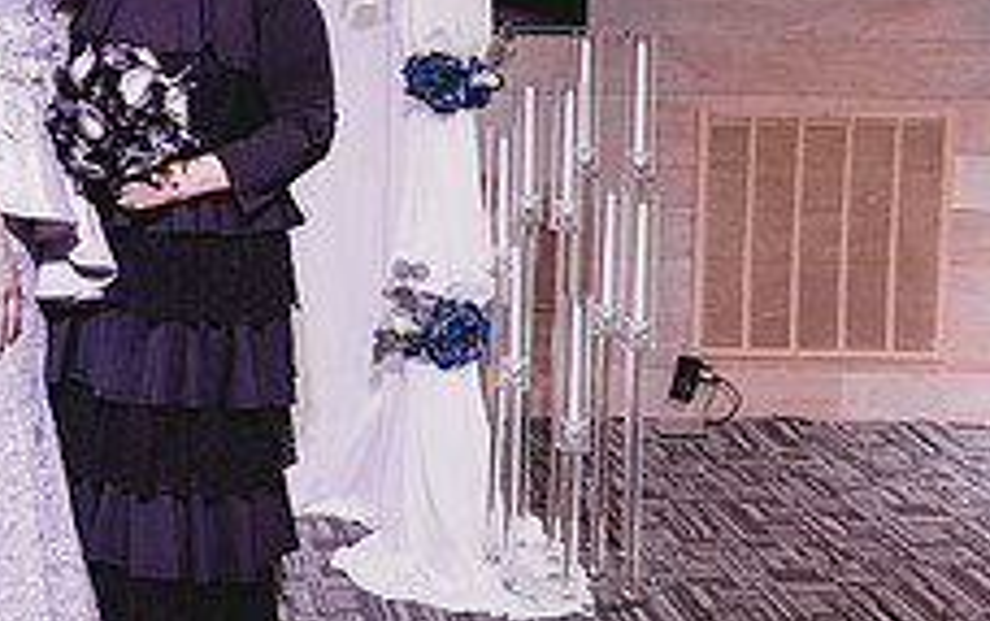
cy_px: 54
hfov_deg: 30.4
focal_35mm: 63
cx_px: 22
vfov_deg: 20.2
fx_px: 1701
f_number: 2.2
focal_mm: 24
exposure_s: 1/125
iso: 400
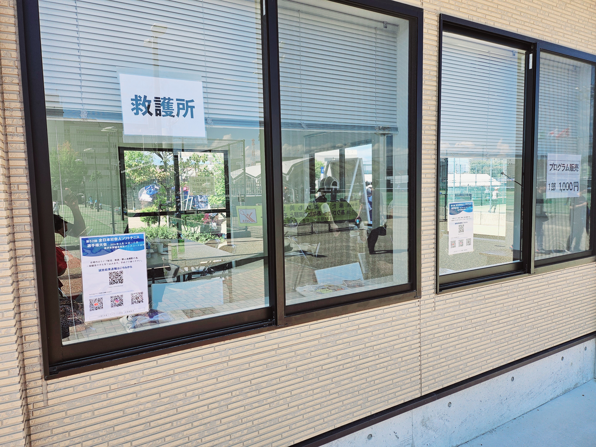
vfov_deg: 56.8
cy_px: 224
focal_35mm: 24
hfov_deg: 71.6
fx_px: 413
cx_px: 298
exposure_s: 1/1000
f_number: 1.8
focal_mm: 5
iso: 50
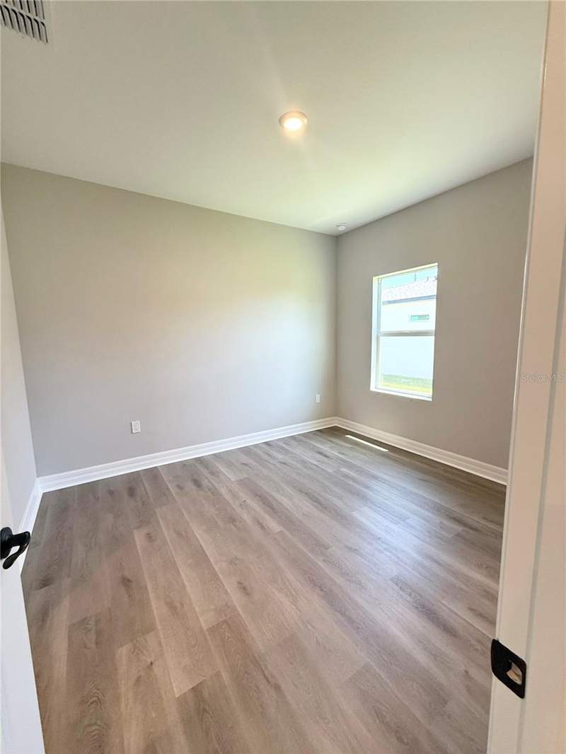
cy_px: 377
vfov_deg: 102.1
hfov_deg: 85.7
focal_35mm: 14
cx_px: 283
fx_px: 305
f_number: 2.2
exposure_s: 1/120
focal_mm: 2.22
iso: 160
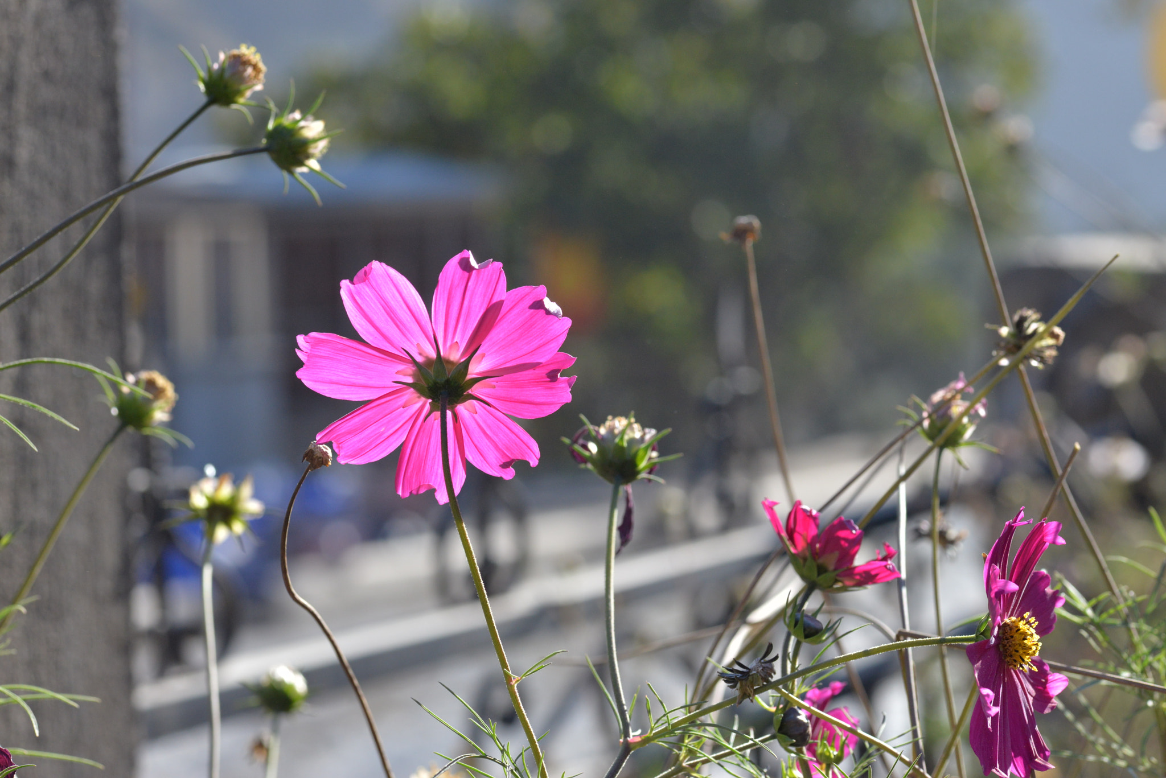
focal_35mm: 100
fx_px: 3240
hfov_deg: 20.4
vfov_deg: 13.7
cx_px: 583
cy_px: 389
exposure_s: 1/320
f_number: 8
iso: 640
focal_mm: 100
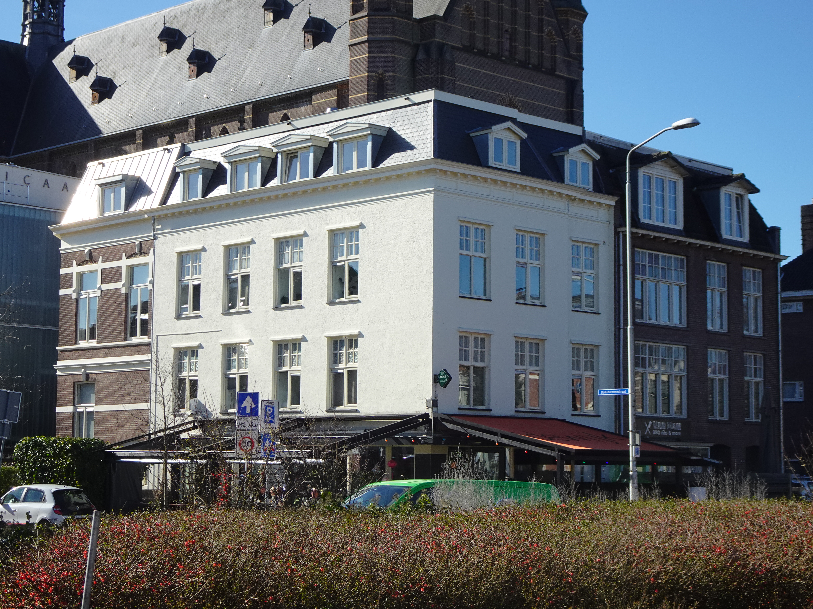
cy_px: 304
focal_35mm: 69
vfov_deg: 21.3
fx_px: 1621
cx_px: 406
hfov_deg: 28.2
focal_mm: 10.86
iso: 80
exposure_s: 1/400
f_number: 4.5
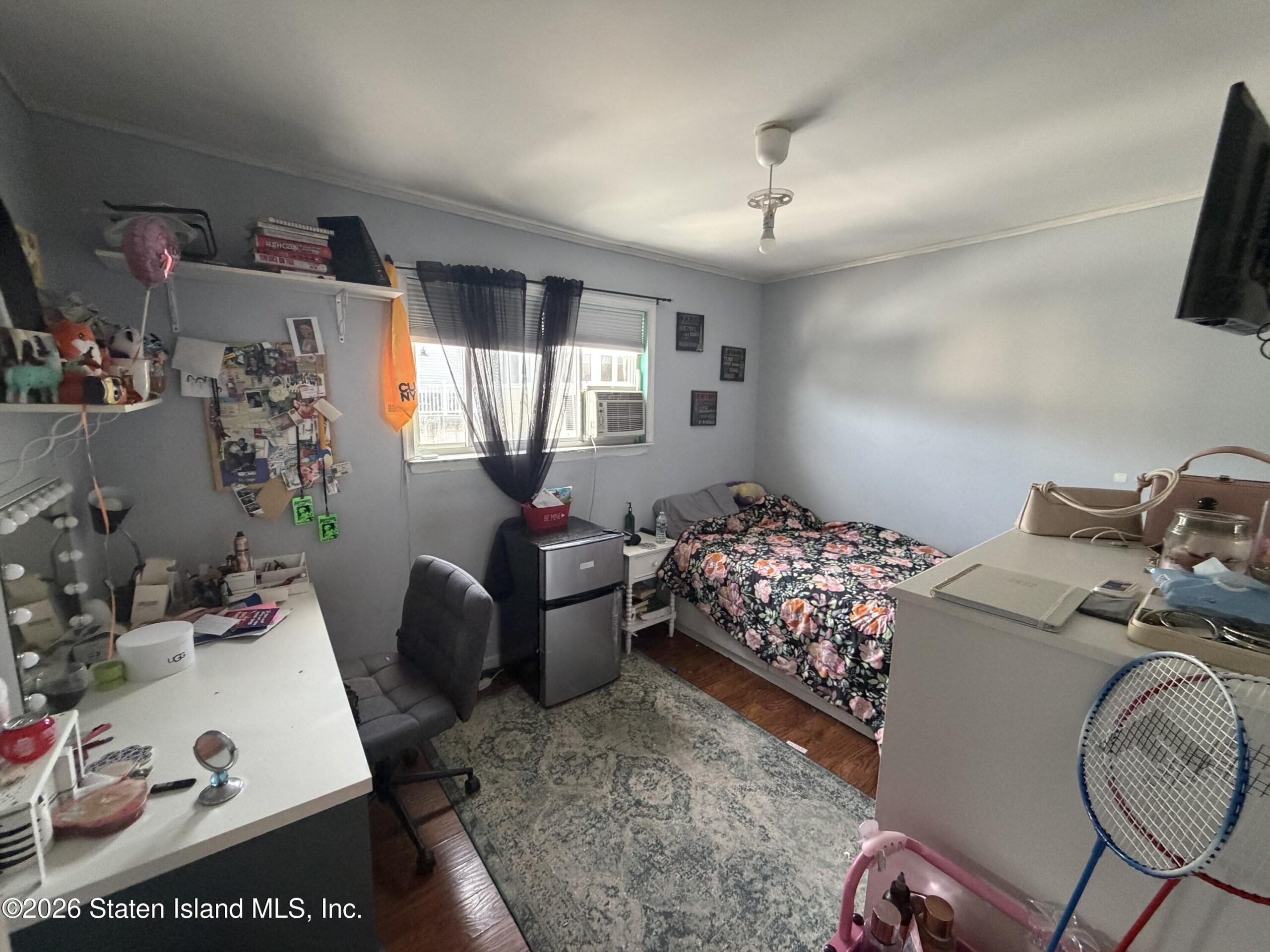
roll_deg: -0.4
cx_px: 635
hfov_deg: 102.1
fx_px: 514
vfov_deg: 85.7
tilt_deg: -8.6
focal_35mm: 14
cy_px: 476
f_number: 2.2
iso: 400
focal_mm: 2.22
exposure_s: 1/60
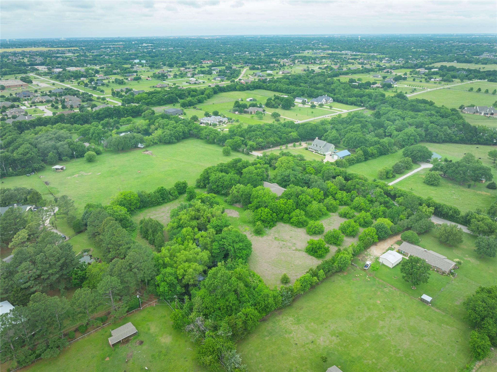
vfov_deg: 56.8
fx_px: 344
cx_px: 248
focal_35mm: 24
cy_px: 186
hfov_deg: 71.6
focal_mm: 12.29
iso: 100
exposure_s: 1/100
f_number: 7.1
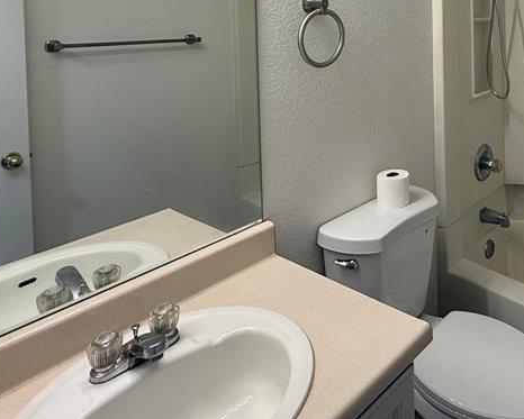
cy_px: 26
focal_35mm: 30
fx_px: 465
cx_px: 451
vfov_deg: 43.4
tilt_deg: -1.2
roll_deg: +0.8
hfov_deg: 53.0
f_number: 2.2
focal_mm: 2.22
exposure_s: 1/120
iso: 200
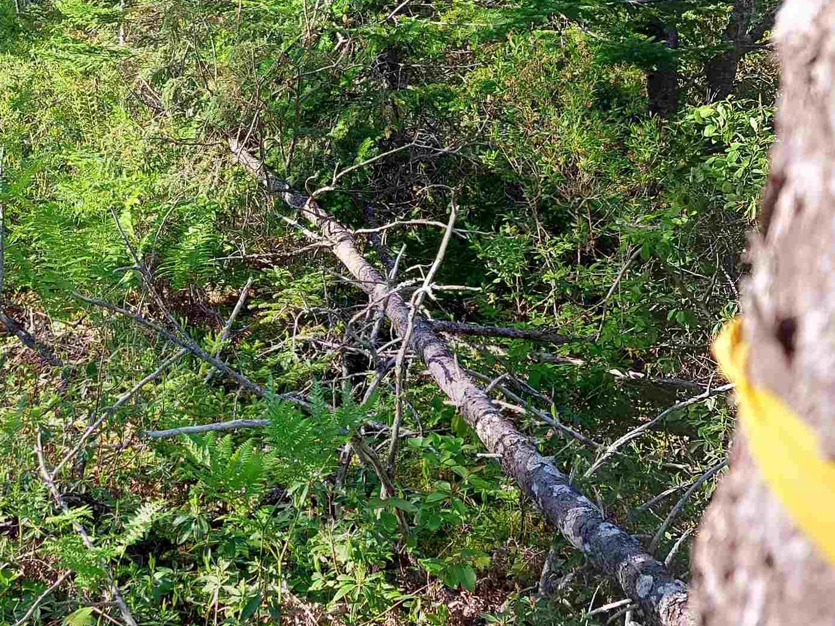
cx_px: 169
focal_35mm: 53
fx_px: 1278
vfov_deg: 27.0
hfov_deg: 35.0
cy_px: 119
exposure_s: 1/171
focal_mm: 5.23
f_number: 1.8
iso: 25
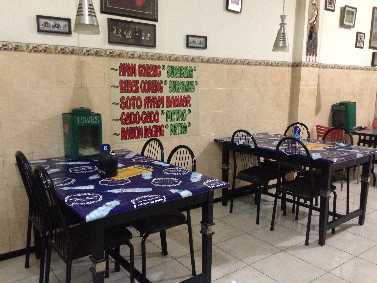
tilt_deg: -8.4
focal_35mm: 33
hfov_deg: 55.4
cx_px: 188
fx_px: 359
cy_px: 142
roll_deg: +1.0
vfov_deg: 42.9
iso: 800
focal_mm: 4.12
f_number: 2.4
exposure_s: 1/15
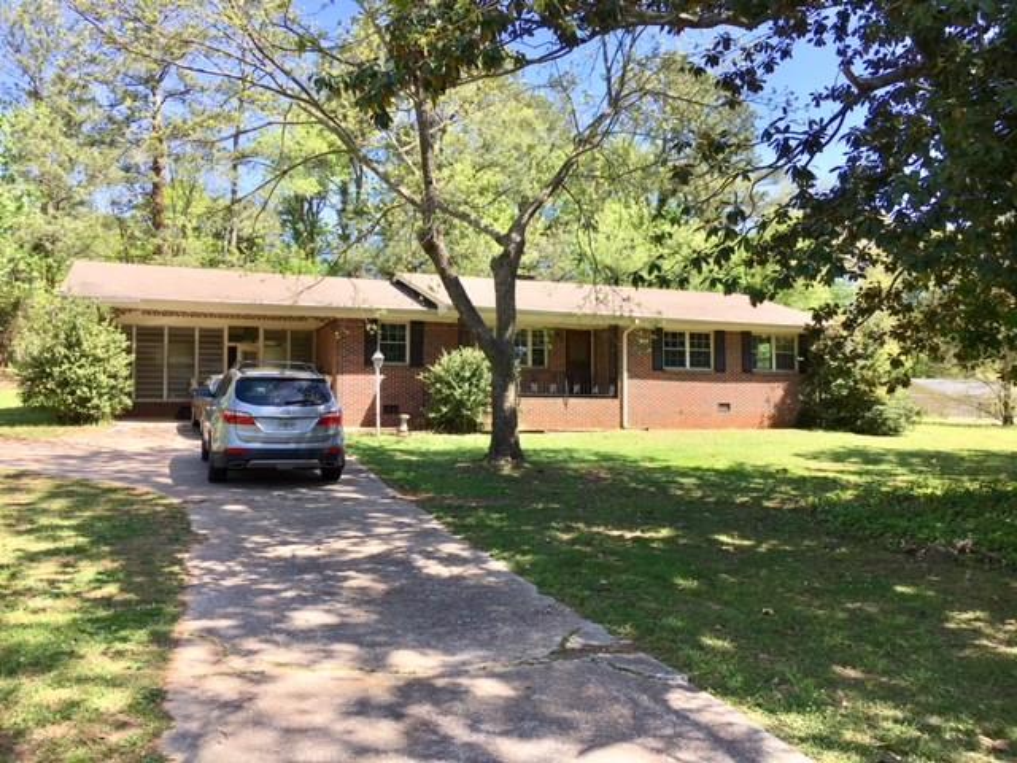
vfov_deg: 48.2
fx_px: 852
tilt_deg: +3.7
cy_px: 382
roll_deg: -0.3
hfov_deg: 61.7
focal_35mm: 29
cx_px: 508
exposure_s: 1/530
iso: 25
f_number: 2.2
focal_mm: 4.15
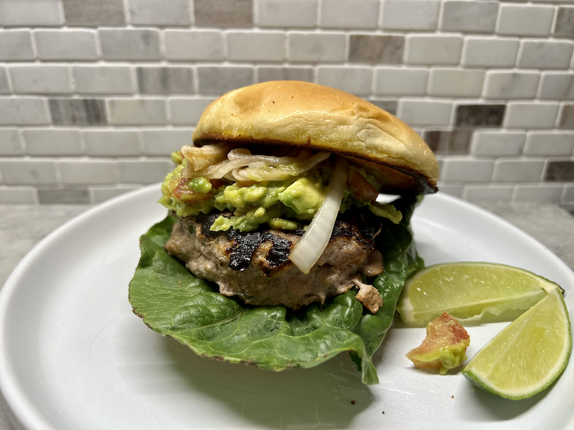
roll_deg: -1.8
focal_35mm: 26
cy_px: 215
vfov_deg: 53.1
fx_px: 431
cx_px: 287
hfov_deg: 67.3
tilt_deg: -24.6
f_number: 1.5
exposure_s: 1/120
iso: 64
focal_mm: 5.7
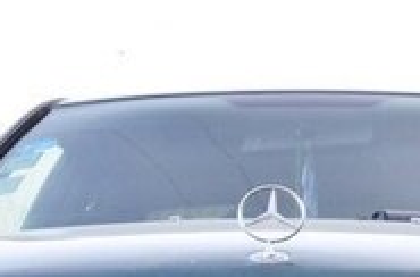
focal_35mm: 150
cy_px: 453
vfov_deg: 8.8
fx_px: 1744
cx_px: 268
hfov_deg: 13.7
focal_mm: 28
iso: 250
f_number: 5
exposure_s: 1/100
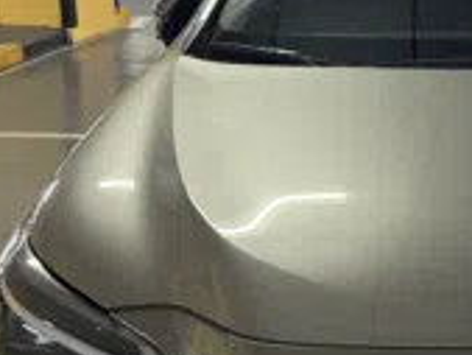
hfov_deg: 20.3
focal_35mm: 91
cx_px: 547
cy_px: 129
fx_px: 1242
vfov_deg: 16.2
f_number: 1.78
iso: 400
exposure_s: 1/50
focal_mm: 6.76
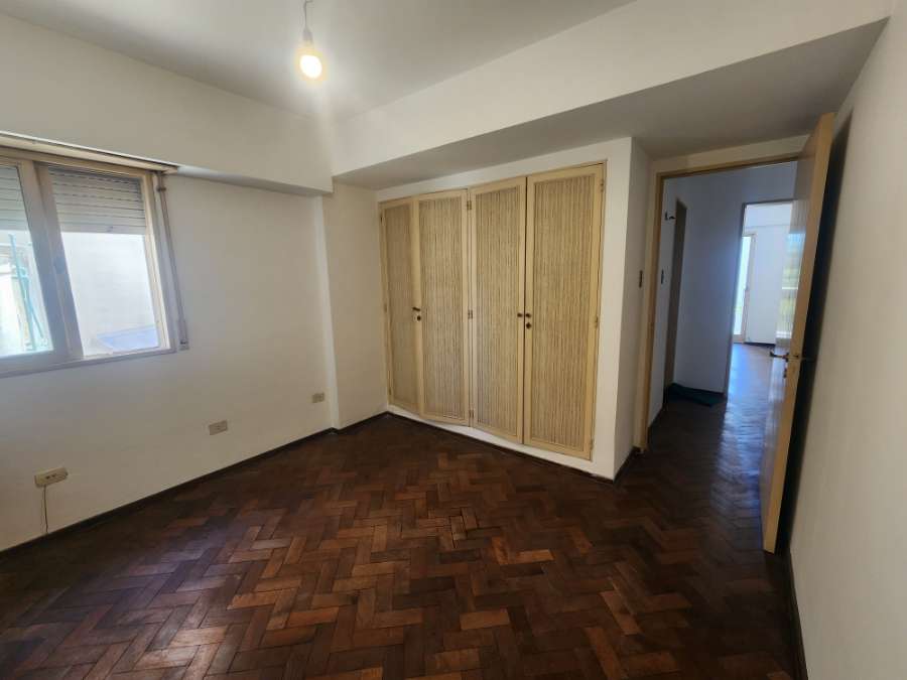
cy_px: 340
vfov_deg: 89.9
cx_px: 454
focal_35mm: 13
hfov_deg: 106.2
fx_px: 341
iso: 160
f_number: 2.2
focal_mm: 2.2
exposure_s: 1/50
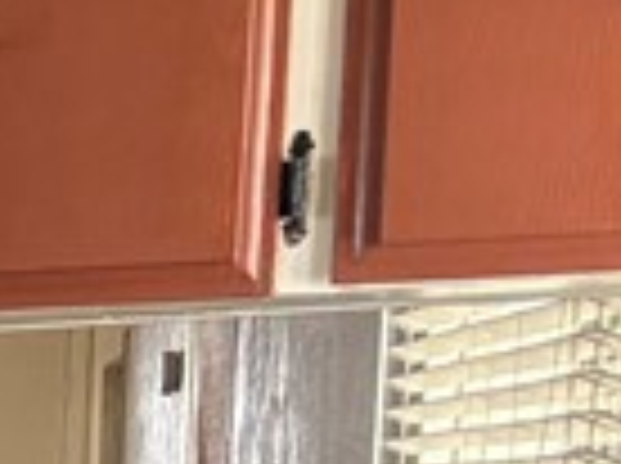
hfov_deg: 7.8
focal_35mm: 193
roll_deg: +2.2
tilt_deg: -7.8
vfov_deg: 7.3
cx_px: -1665
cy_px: 1063
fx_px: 3456
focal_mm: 5.96
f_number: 1.6
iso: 125
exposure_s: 1/80
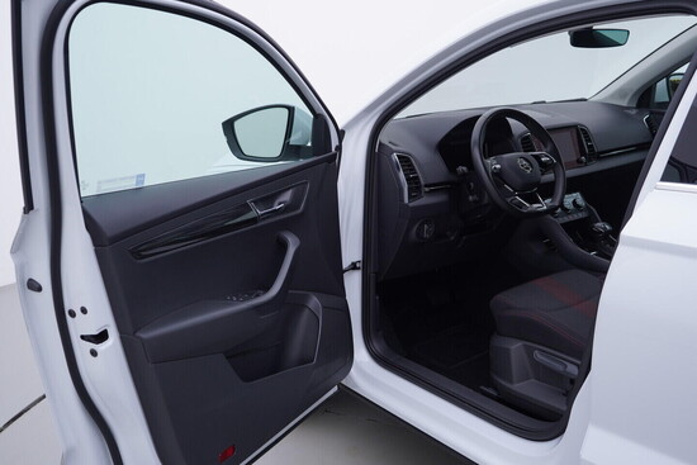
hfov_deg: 53.1
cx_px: 348
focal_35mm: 36
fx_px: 697
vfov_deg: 36.9
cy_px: 232
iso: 125
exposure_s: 1/60
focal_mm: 24
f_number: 3.5
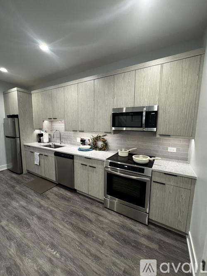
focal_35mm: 14
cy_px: 138
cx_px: 104
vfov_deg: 102.1
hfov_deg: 85.7
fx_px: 112
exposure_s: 1/120
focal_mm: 2.22
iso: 250
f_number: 2.2
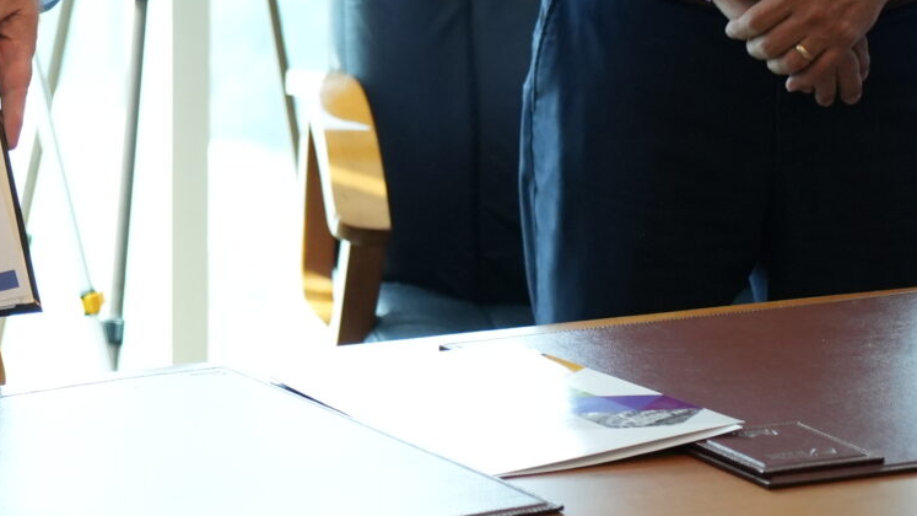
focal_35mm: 176
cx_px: -603
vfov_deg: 6.8
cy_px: -293
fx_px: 4279
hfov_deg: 11.5
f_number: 2.8
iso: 1600
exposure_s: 1/500
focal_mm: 49
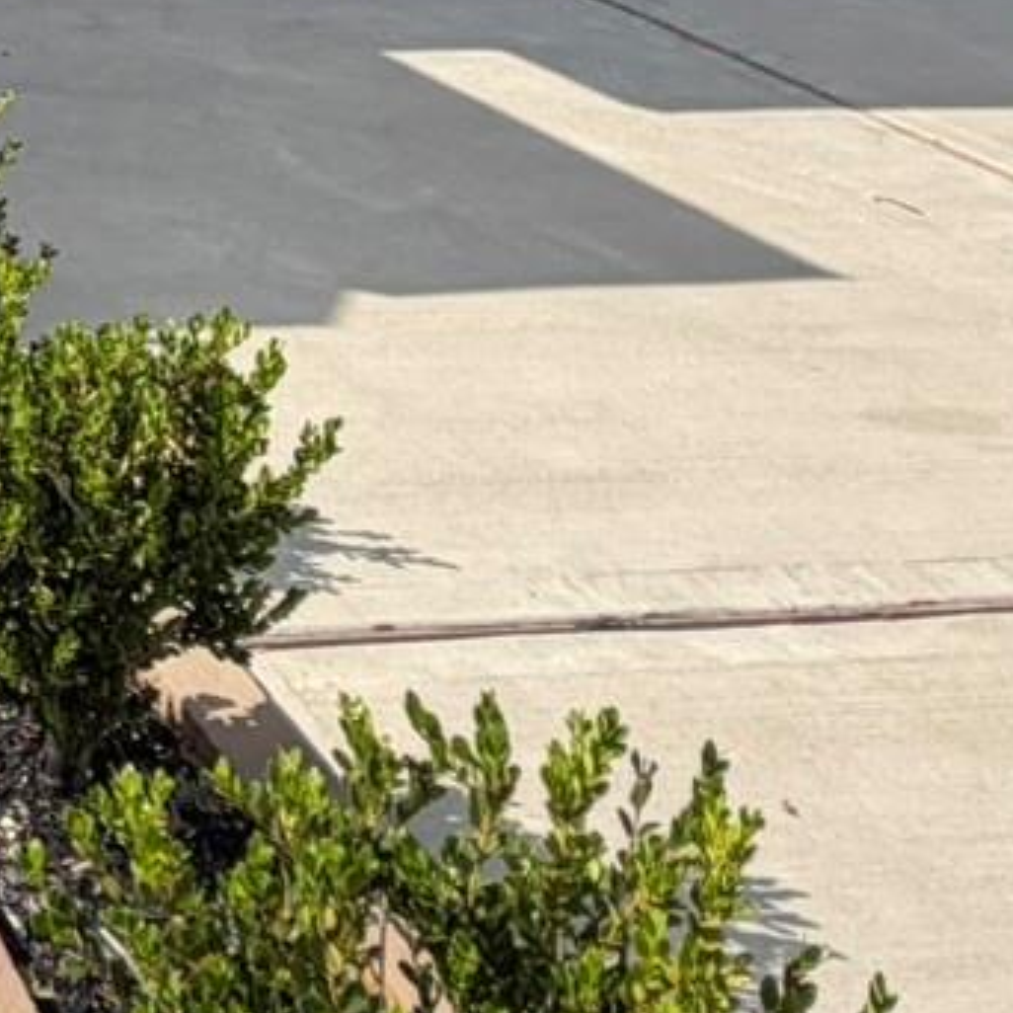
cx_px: -563
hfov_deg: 19.8
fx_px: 2450
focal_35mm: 74
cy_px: -560
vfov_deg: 19.8
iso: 25
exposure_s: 1/928
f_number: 2.2
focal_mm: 2.22
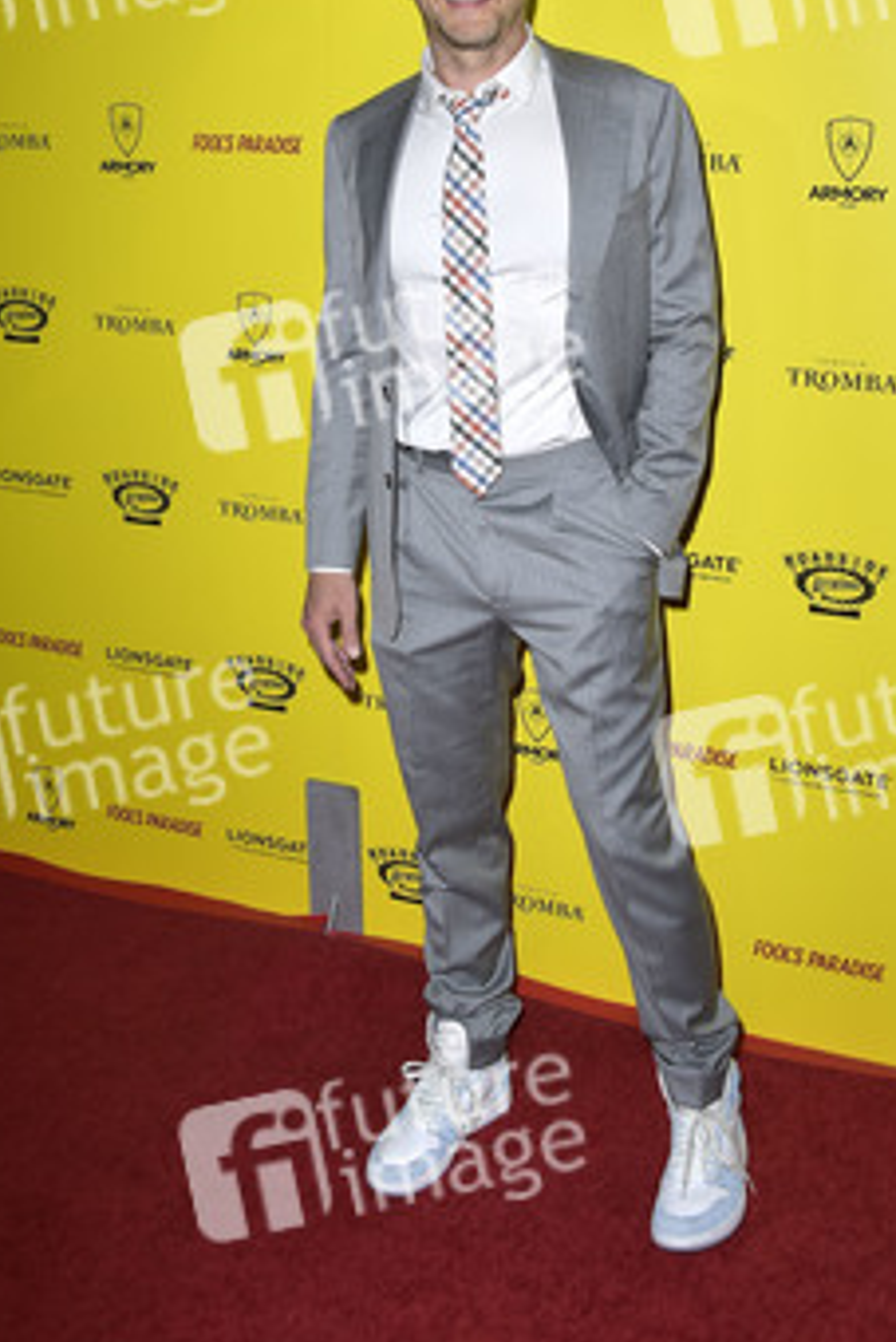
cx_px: 499
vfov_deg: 48.2
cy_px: 557
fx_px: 1492
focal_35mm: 40
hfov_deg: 33.4
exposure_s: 1/250
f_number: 6.3
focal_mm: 34
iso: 250
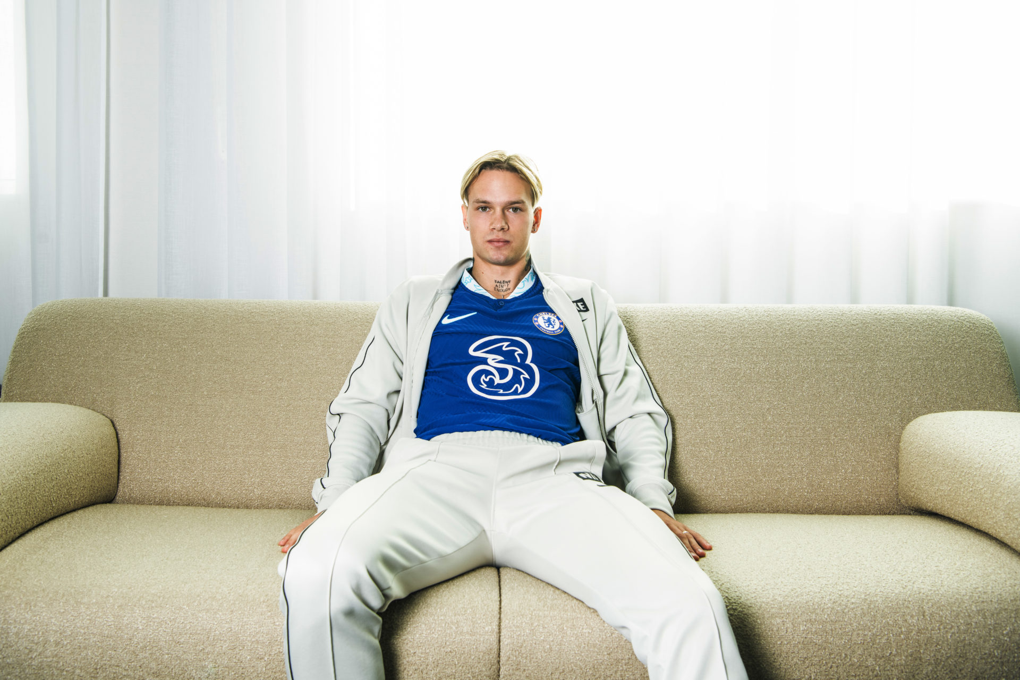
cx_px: 510
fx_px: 878
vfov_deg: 42.3
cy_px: 340
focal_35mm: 31
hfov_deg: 60.3
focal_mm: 31
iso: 400
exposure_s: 1/200
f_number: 6.3
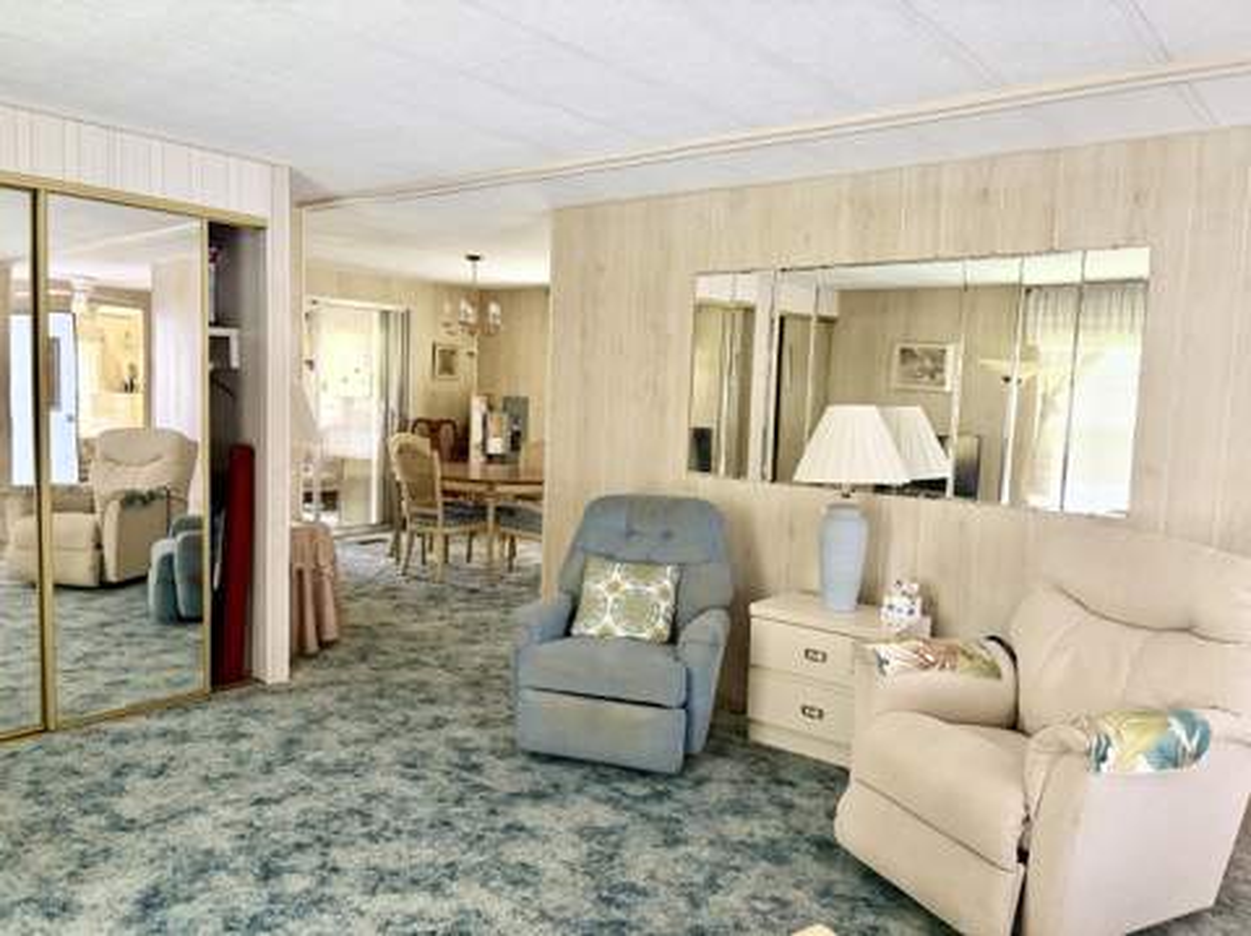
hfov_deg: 67.4
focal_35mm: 26
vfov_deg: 53.0
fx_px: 939
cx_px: 626
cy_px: 468
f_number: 1.6
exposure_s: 1/60
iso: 400
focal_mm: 5.96
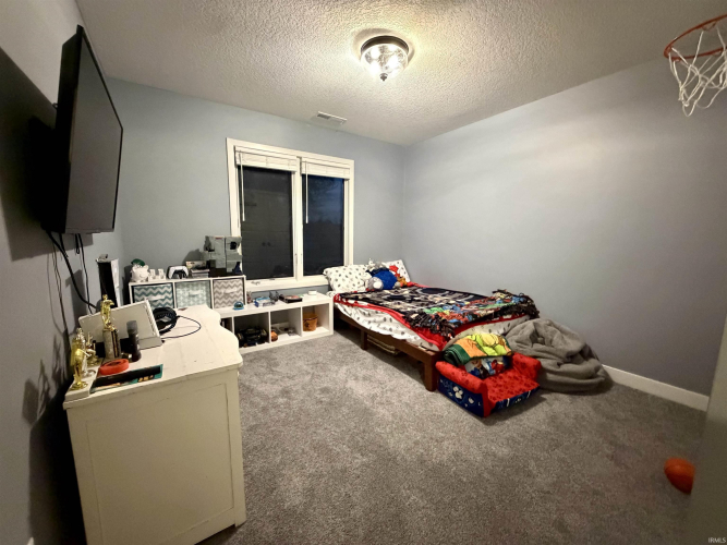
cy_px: 272
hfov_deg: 102.1
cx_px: 364
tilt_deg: -8.6
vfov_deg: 85.7
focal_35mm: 14
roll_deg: -0.2
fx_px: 294
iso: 1250
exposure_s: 1/60
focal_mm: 2.22
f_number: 2.2
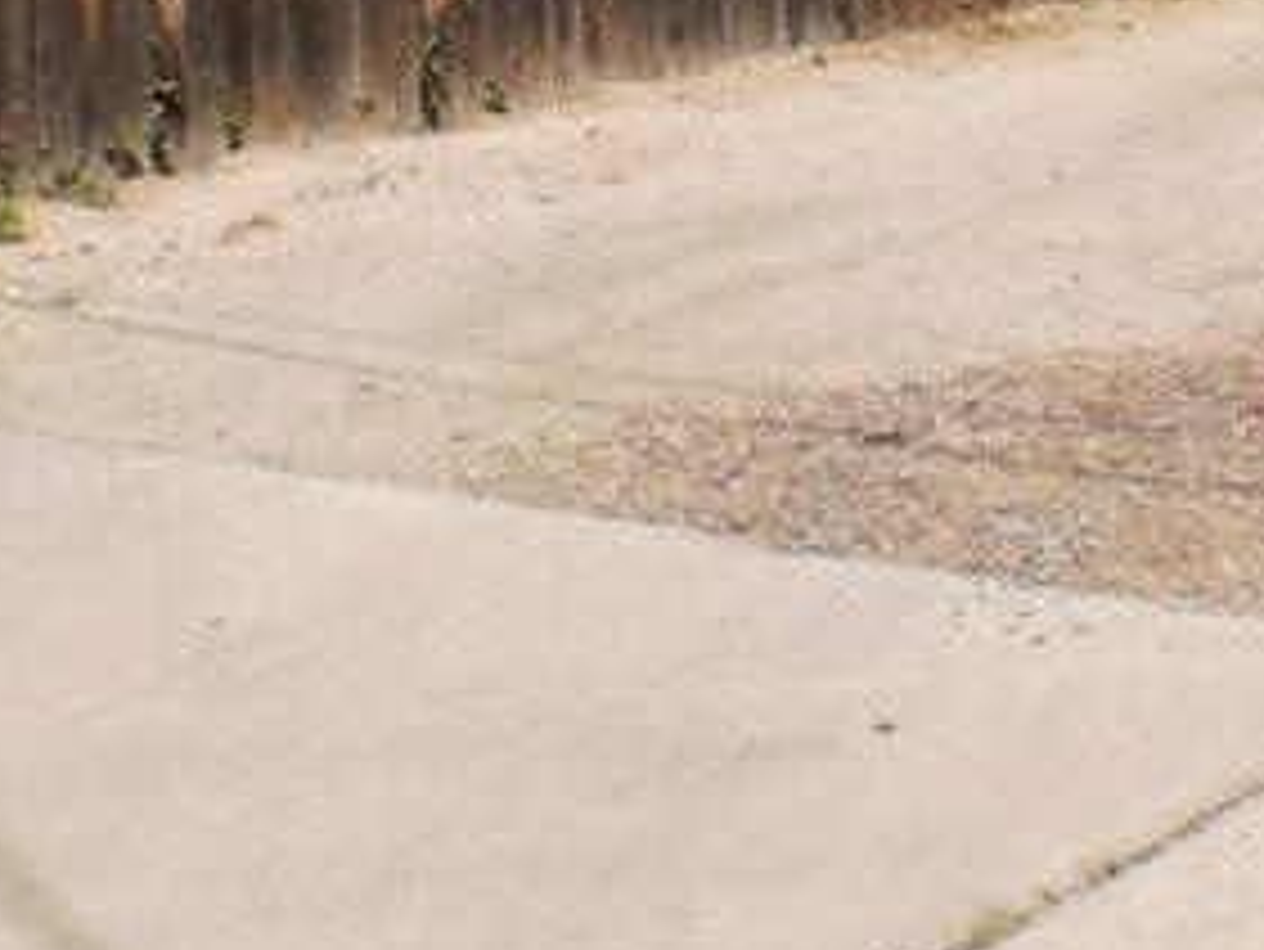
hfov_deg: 15.0
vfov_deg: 10.9
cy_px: -536
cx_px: 864
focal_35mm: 131
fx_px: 4785
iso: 100
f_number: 4.6
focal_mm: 6.3
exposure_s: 1/1250
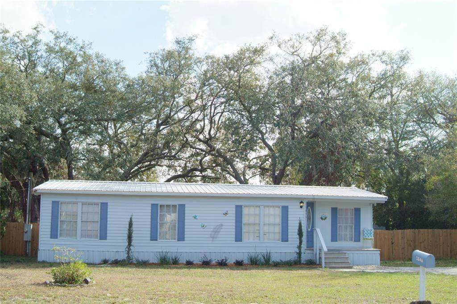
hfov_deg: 41.9
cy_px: 152
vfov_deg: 28.6
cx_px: 228
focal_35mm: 47
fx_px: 596
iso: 200
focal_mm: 31
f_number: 8
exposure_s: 1/125
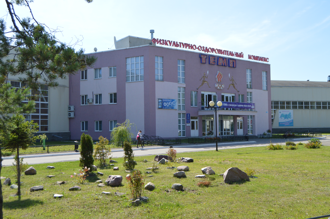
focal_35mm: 39
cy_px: 110
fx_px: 357
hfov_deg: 49.6
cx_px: 165
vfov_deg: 34.1
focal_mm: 26
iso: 400
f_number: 7.1
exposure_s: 1/1000
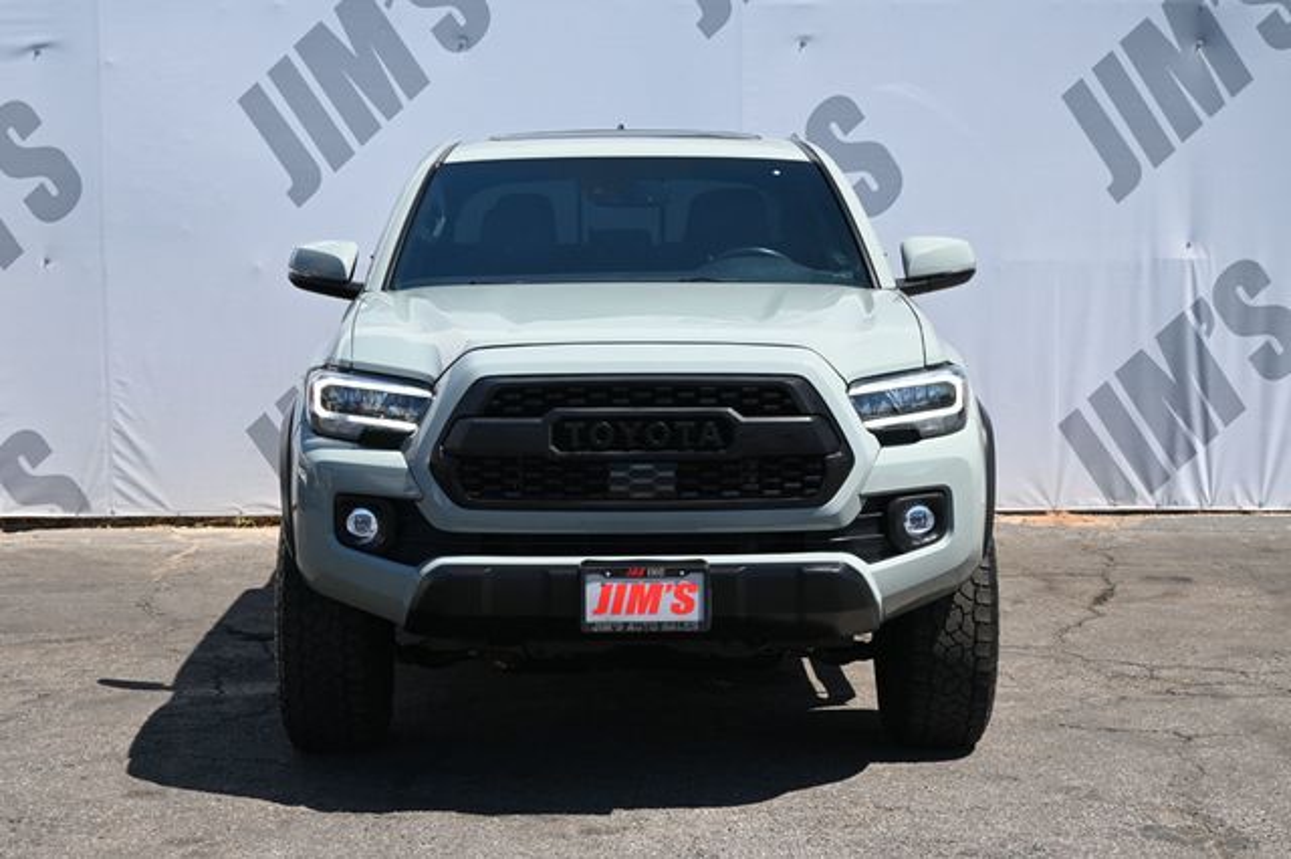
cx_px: 646
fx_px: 2258
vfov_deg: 21.5
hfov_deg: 31.9
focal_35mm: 63
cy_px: 430
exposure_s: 1/250
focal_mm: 42
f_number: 5.6
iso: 180
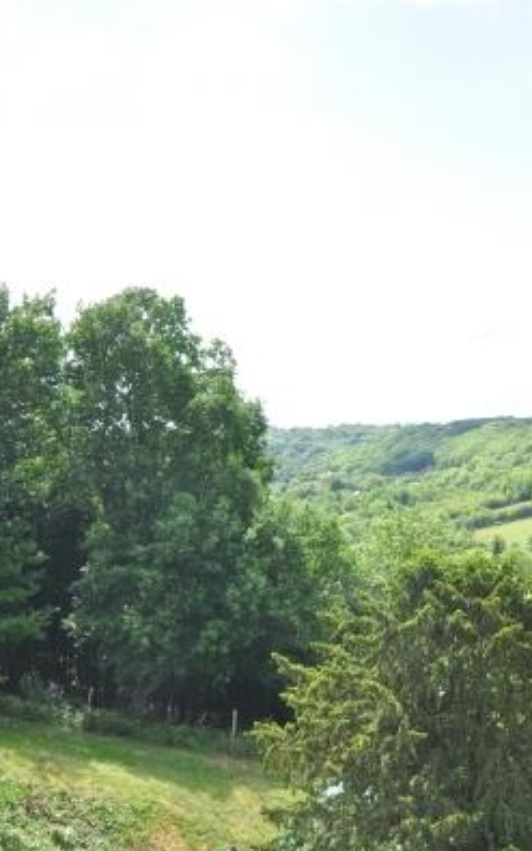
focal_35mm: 48
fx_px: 1113
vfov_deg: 41.8
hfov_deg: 26.6
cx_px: 377
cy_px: 414
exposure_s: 1/60
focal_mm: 20
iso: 200
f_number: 11
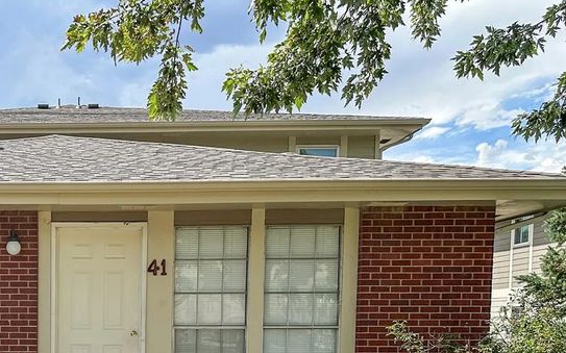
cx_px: 50
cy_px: 370
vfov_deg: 25.3
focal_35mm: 48
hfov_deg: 38.7
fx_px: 740
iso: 80
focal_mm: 6.86
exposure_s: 1/2660
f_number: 1.78
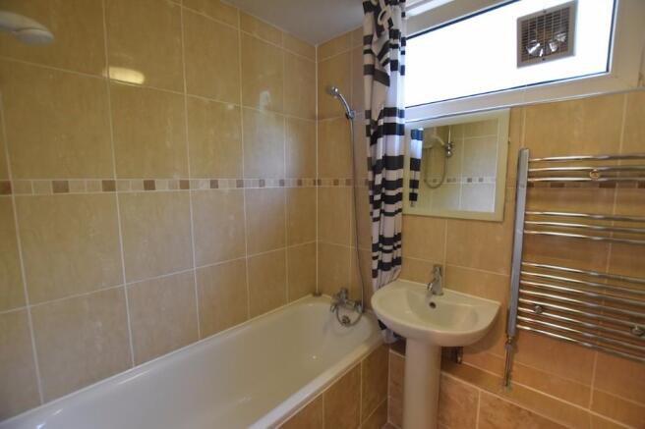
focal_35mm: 15
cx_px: 322
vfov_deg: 77.3
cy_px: 214
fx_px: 269
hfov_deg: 100.4
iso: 800
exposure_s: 1/80
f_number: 4.5
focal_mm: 10
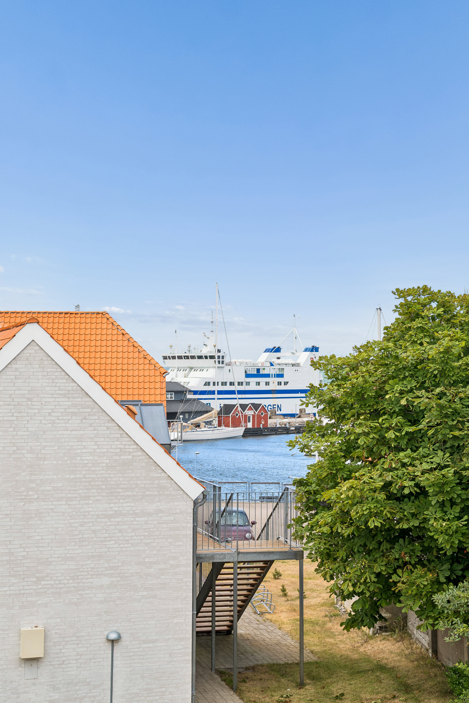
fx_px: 1368
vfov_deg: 28.8
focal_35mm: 70
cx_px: 234
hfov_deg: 19.5
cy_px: 352
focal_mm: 70
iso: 100
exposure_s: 1/200
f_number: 8
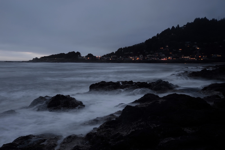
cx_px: 112
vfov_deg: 37.9
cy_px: 75
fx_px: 219
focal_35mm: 35
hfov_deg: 54.4
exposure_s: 5
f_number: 16
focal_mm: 35
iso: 200
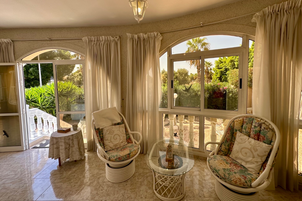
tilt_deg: -3.3
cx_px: 154
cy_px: 89
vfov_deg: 77.0
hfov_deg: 100.4
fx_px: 126
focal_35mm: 15
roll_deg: +0.1
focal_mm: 2.22
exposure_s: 1/212
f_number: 2.2
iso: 40
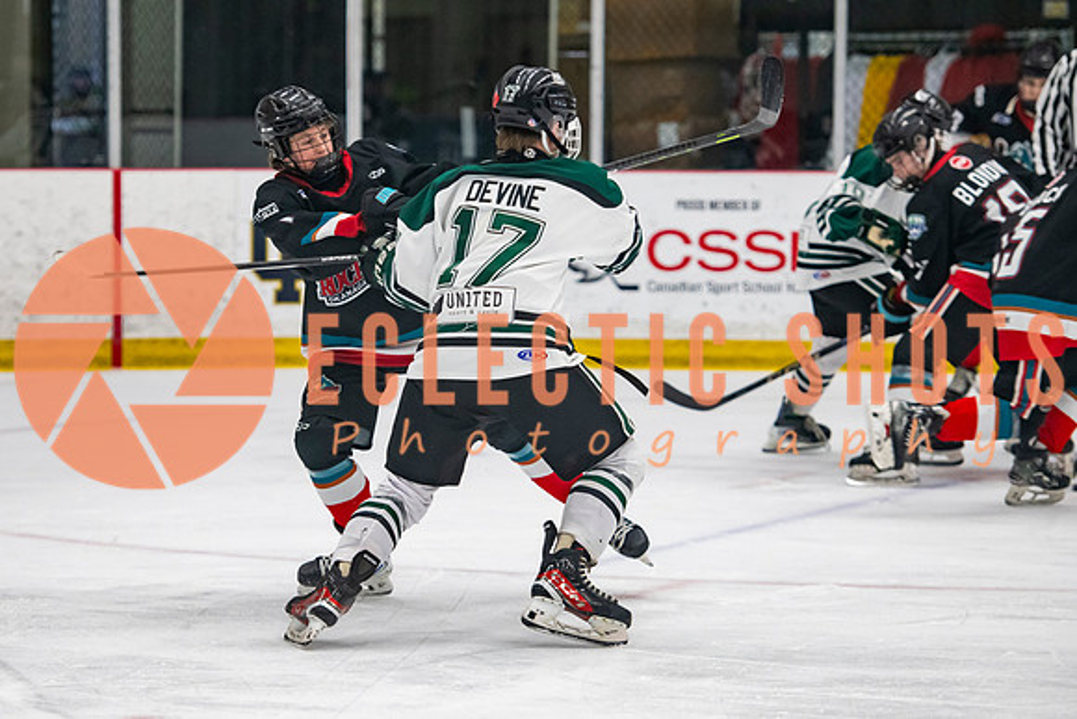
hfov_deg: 11.1
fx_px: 5516
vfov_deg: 7.5
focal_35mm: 184
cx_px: 432
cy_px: 309
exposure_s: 1/640
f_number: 3.2
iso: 2000
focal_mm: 130
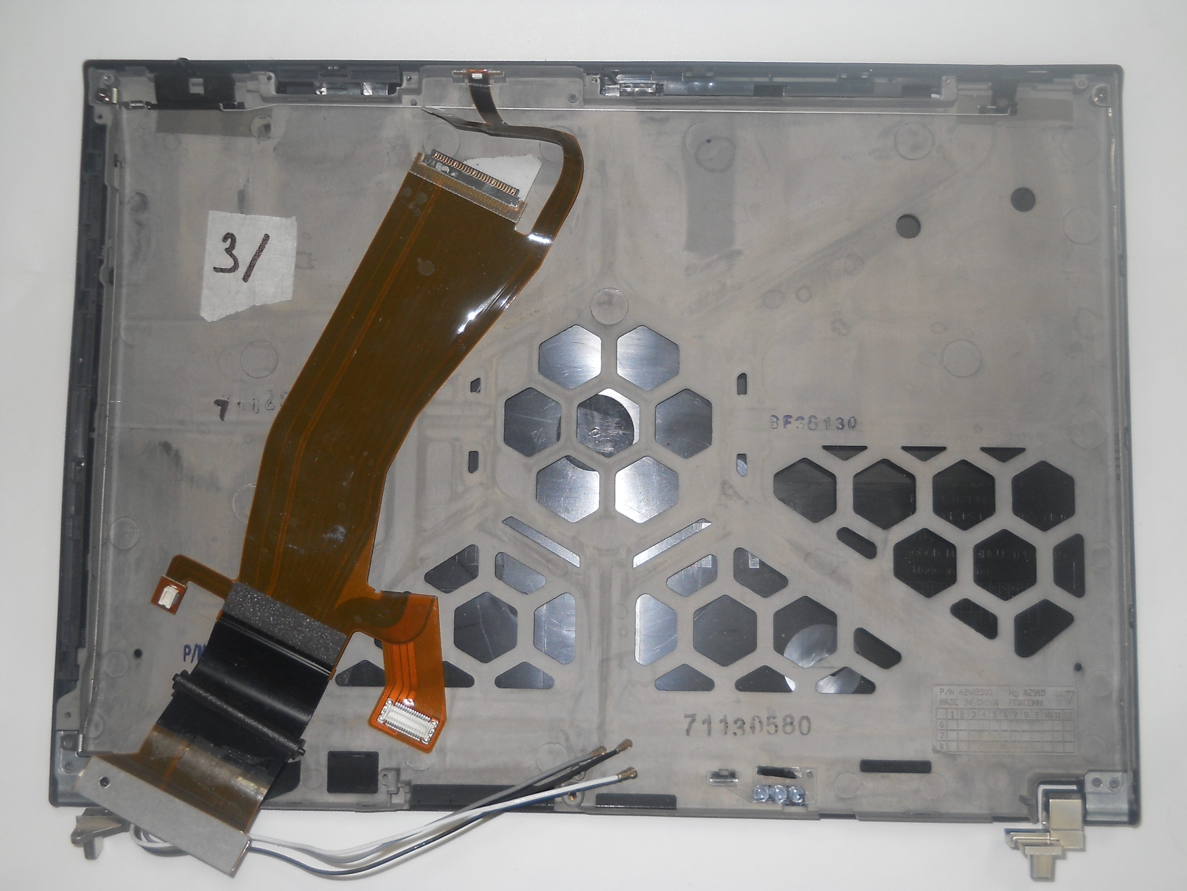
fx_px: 1406
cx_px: 594
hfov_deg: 45.8
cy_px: 446
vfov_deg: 35.1
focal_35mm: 41
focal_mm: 6.72
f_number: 3.1
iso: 80
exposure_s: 1/30
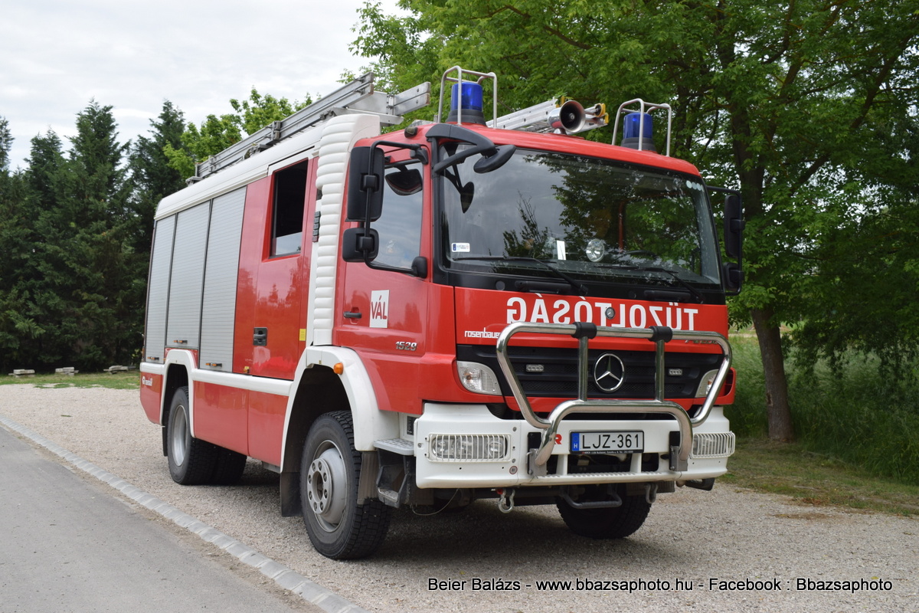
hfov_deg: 47.9
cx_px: 460
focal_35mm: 40
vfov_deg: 33.0
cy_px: 306
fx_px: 1034
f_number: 8
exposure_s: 1/250
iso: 250
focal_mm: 27
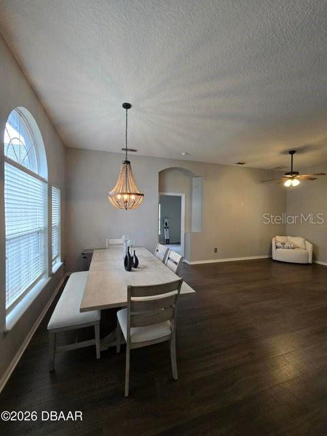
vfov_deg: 106.2
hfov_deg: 89.9
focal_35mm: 13
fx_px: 164
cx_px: 164
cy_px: 218
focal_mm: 2.2
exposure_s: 1/60
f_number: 2.2
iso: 125
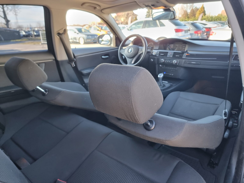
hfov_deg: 71.6
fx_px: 169
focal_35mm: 24
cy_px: 92
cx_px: 122
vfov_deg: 56.8
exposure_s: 1/100
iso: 160
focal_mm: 6.7
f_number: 1.8
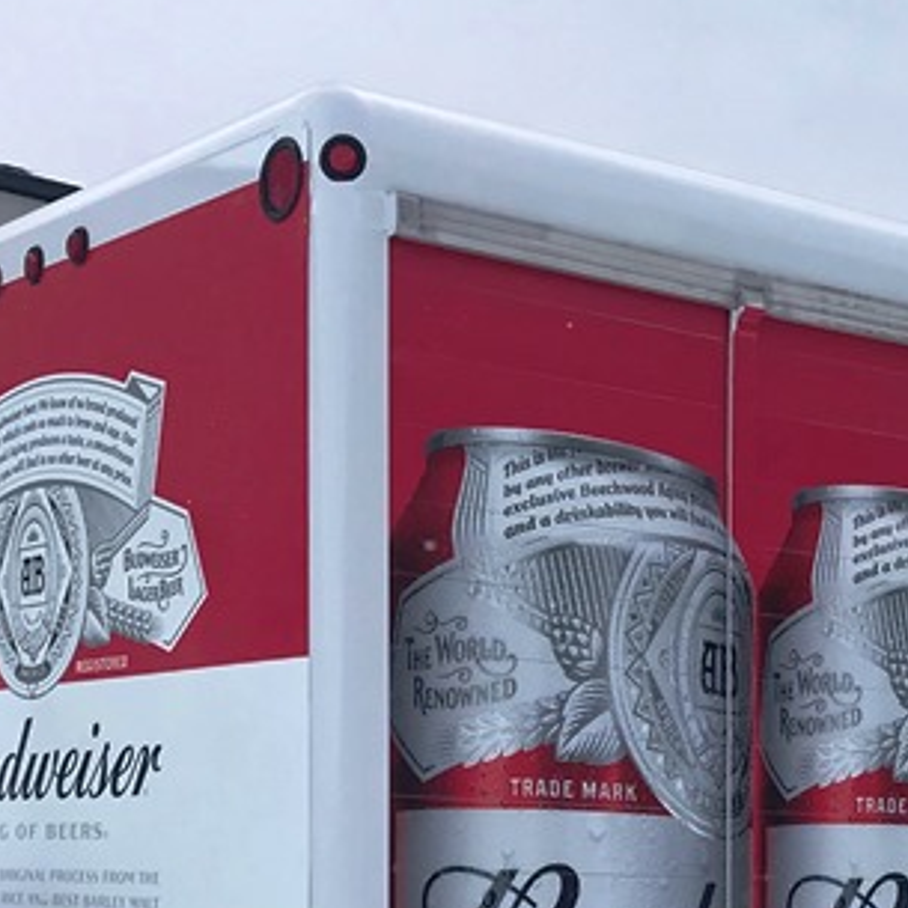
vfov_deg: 20.1
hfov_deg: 20.7
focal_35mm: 83
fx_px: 2463
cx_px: 706
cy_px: 953
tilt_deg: +1.1
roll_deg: +0.6
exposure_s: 1/1709
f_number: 1.8
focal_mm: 3.99
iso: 20
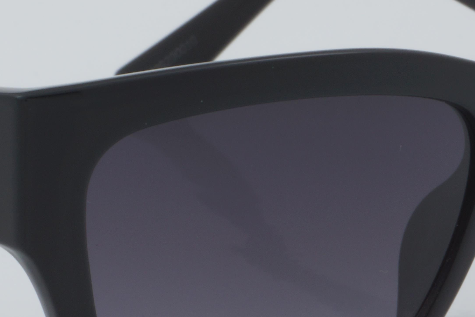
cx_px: 215
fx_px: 3013
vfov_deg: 6.0
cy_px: 216
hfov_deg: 9.0
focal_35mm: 228
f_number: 32
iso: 100
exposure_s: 1/4
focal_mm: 55
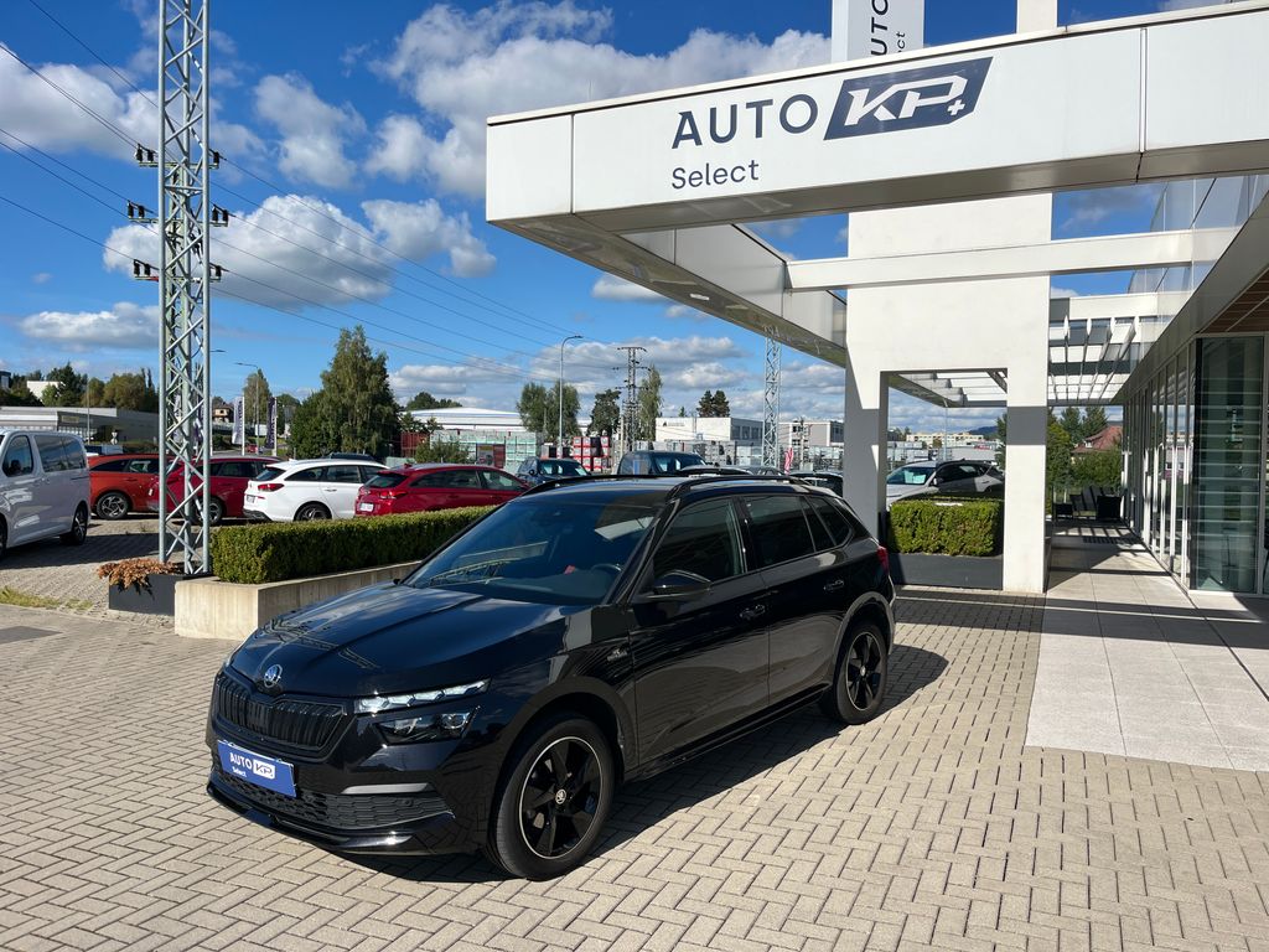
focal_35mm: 26
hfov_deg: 67.3
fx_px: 953
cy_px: 476
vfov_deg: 53.1
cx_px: 634
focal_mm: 5.1
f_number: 1.6
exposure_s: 1/4854
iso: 50
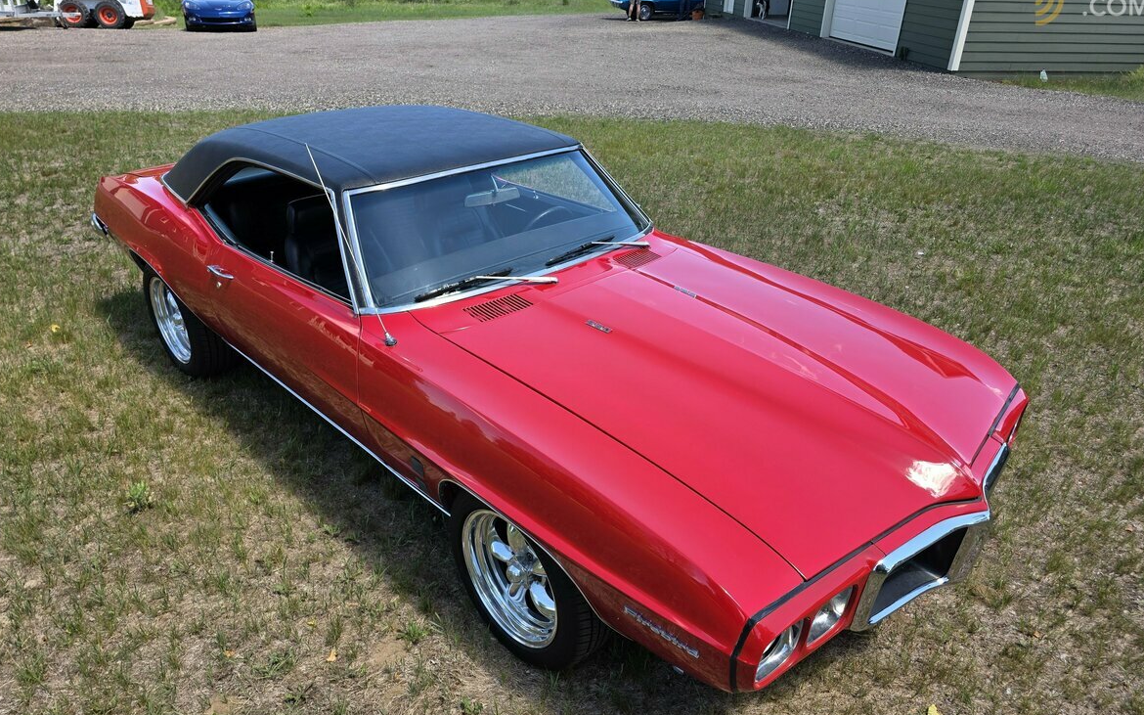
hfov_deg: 72.6
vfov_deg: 49.2
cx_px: 572
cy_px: 398
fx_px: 779
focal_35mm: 25
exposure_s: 1/1376
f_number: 1.7
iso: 80
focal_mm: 6.3
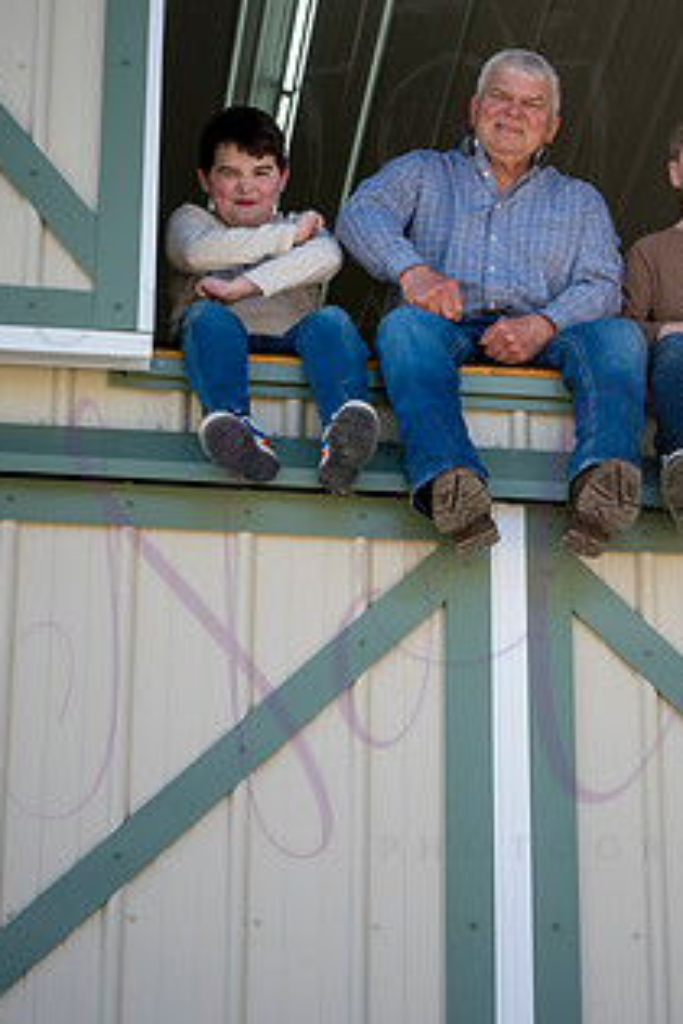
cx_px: 465
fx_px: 3415
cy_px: 432
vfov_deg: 17.1
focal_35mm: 120
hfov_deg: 11.4
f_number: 8
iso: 400
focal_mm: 84
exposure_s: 1/320
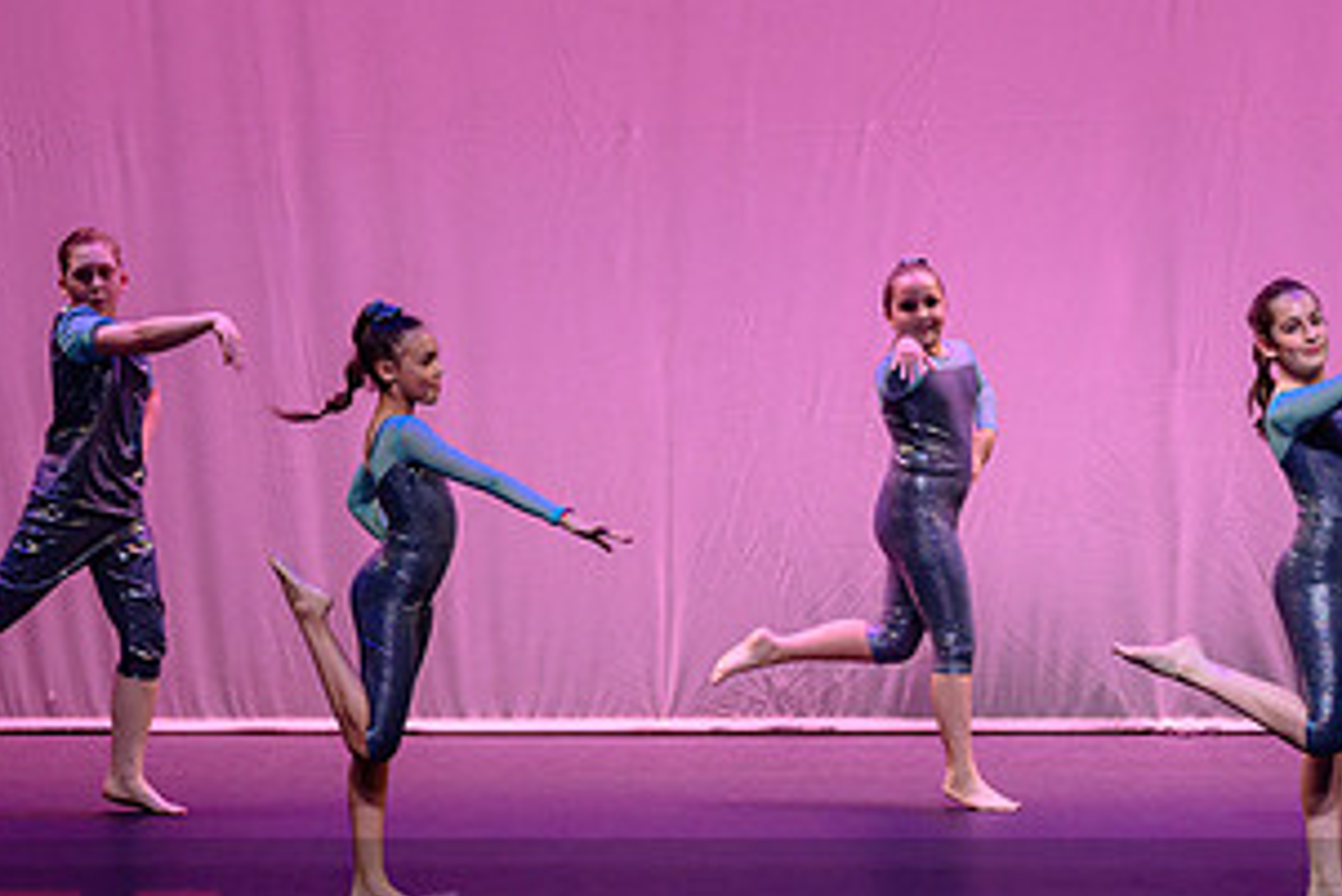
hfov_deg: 9.7
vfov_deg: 6.5
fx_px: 7906
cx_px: 1017
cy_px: 377
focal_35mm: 212
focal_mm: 110
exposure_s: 1/400
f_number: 2.8
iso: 1600
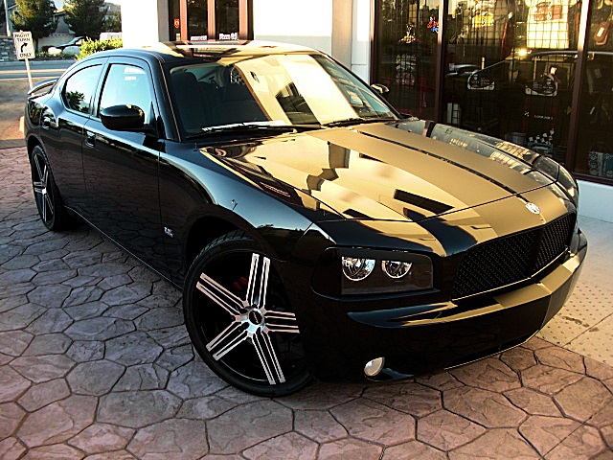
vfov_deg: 39.7
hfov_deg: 51.4
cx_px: 306
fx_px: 638
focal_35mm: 36
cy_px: 230
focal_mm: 6.3
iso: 50
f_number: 2.8
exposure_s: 1/60
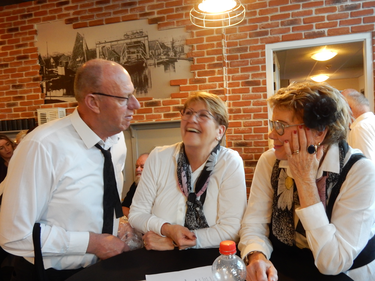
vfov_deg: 46.8
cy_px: 140
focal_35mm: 30
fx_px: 325
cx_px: 188
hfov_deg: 60.0
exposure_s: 1/15
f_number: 4
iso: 400
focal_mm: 5.4
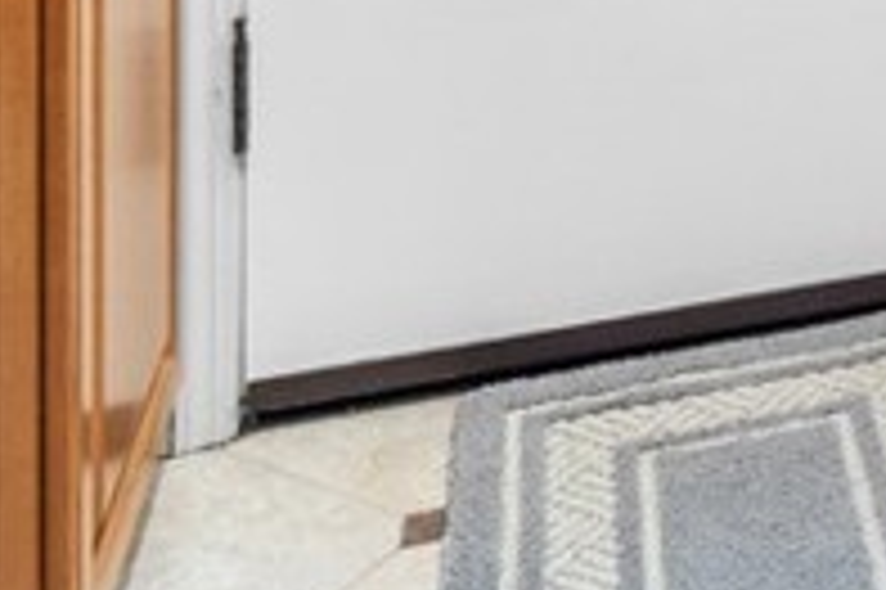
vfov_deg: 13.5
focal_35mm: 78
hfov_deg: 21.2
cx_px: 1390
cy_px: -766
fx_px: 1918
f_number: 7.1
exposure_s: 1/5
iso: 320
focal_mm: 10
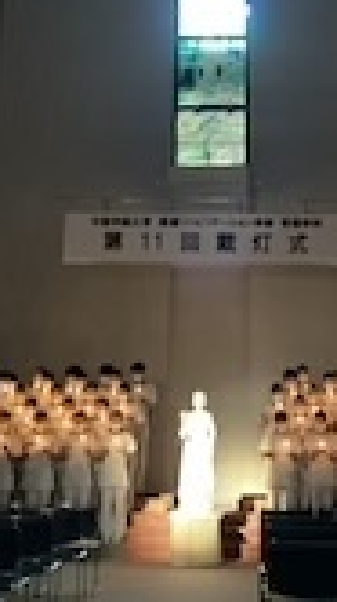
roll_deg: +0.0
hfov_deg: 18.2
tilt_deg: +17.2
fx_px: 1052
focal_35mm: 66
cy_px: 134
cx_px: 219
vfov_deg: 31.2
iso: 500
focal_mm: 3
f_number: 1.8
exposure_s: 1/24
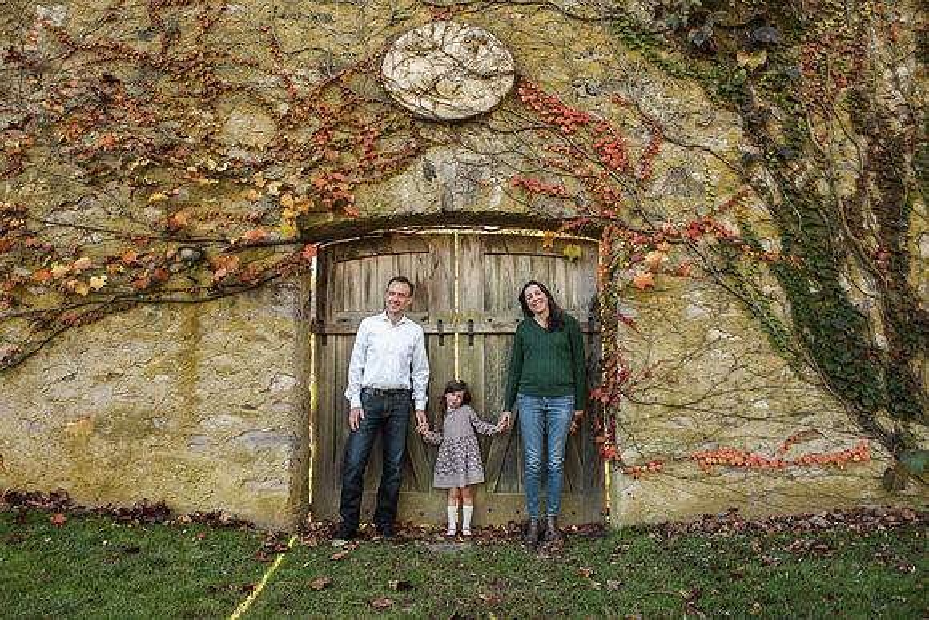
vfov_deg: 52.0
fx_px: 636
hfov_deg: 72.3
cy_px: 309
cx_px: 457
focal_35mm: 25
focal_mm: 24
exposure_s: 1/160
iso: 640
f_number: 6.3
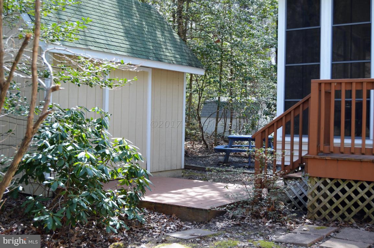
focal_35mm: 46
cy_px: 124
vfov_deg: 28.9
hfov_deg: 42.4
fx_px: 483
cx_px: 187
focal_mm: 31
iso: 140
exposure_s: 1/125
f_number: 5.6
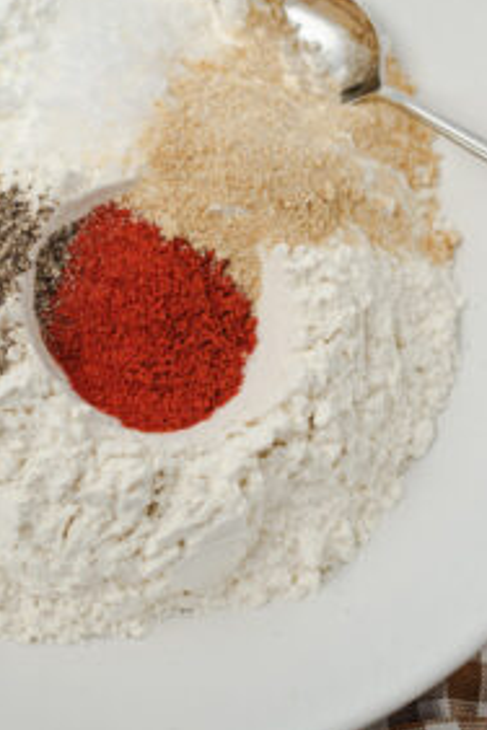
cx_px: 106
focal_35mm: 133
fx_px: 2699
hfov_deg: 10.3
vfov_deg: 15.2
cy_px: 62
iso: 320
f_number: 5
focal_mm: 50
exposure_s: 1/60
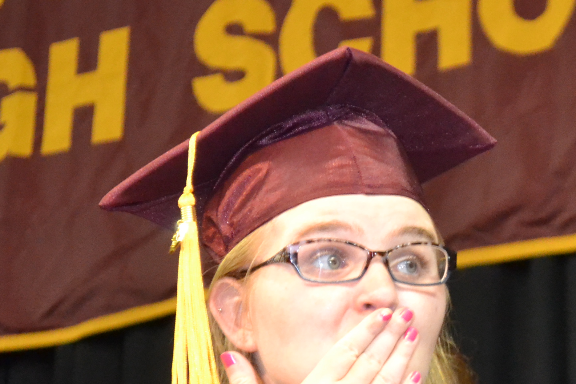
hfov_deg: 9.4
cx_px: 618
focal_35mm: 218
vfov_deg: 6.3
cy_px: 335
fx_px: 3488
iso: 3200
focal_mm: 50
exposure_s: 1/60
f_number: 5.6
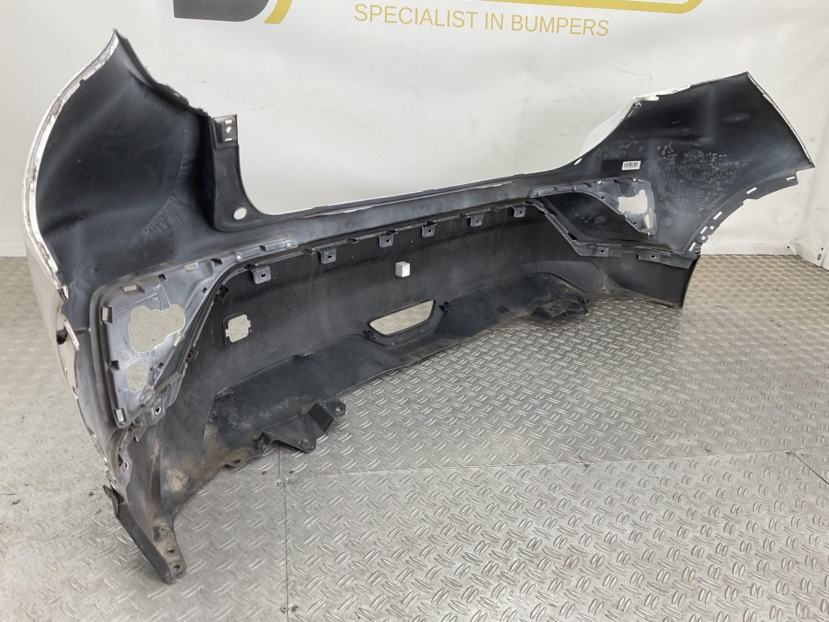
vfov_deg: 48.2
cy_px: 311
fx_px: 695
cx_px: 414
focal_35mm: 29
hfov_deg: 61.7
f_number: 1.8
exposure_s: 1/100
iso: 16
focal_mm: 3
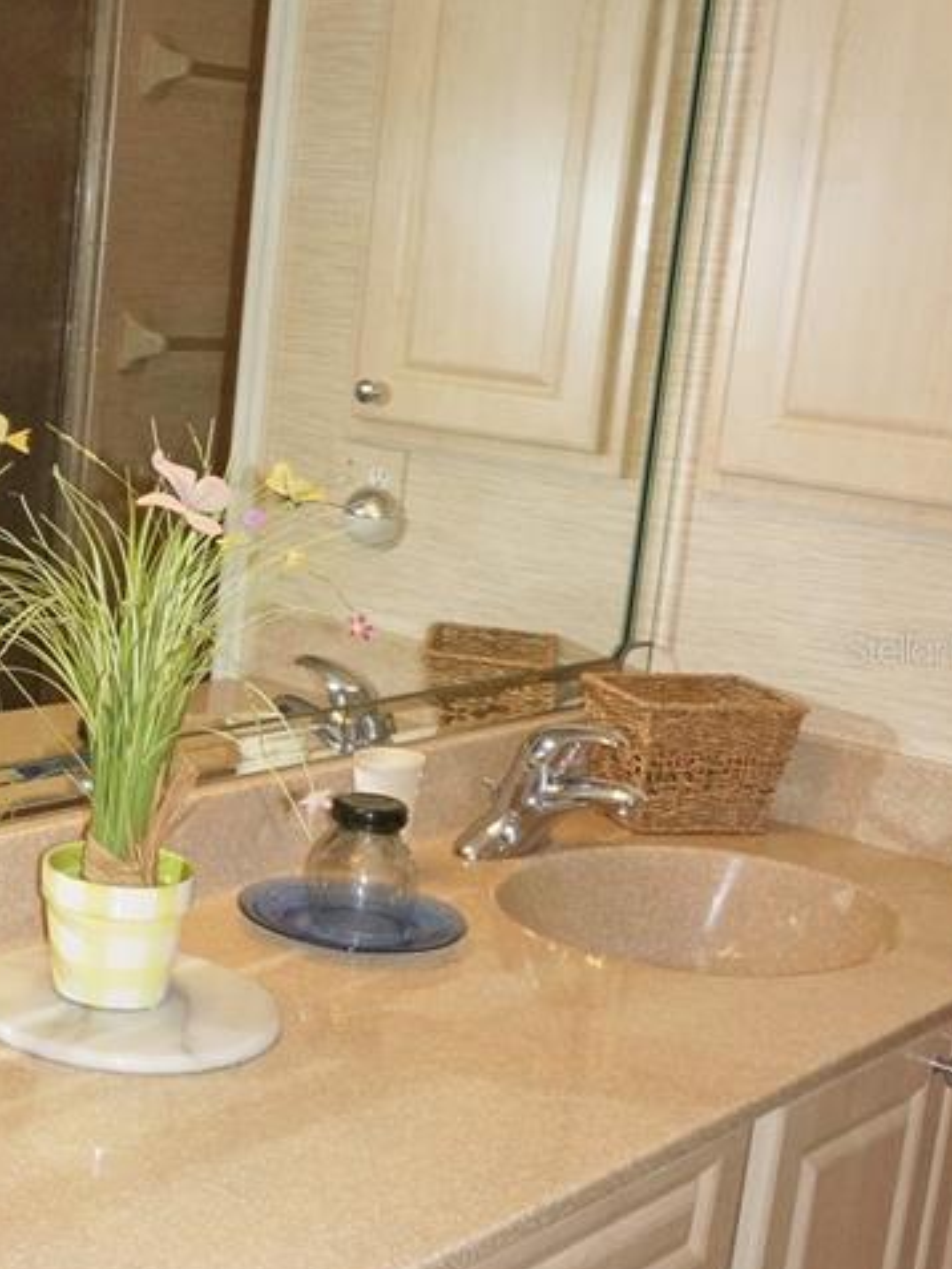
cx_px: -36
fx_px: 2126
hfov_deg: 24.0
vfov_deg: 33.2
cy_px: 649
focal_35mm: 58
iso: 1250
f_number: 13
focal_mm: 16
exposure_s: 1/60
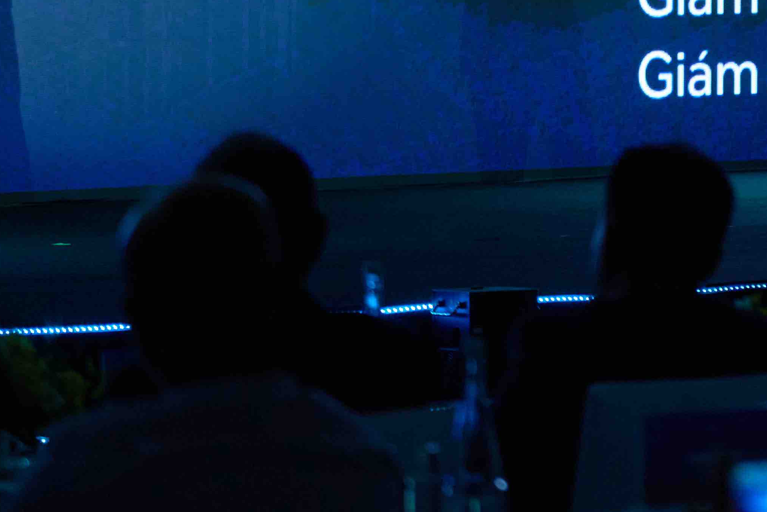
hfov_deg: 6.0
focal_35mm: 338
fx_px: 7202
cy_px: -341
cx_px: 1139
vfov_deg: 4.0
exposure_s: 1/250
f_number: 3.5
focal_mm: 98.3
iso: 1000
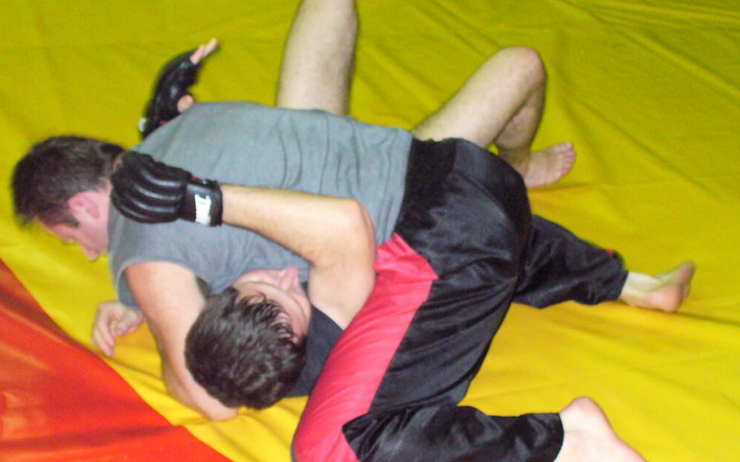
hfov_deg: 37.5
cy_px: 244
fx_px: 1089
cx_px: 373
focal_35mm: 54
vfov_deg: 24.0
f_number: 2.8
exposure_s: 1/30
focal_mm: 6.1
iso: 400
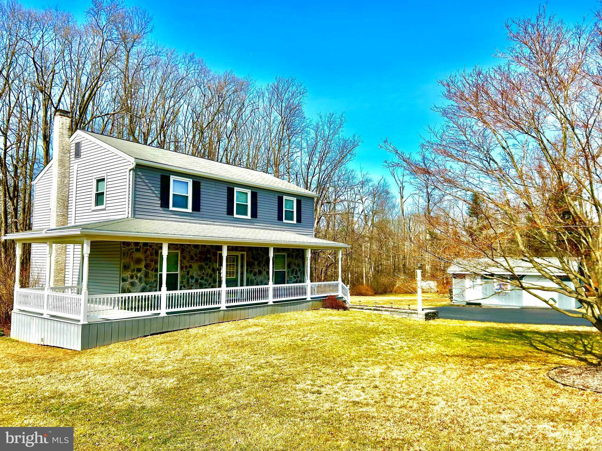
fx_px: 452
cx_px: 301
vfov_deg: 53.1
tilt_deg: +3.7
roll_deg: -0.1
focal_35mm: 26
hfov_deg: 67.3
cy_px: 226
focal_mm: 5.7
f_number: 1.5
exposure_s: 1/4115
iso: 50
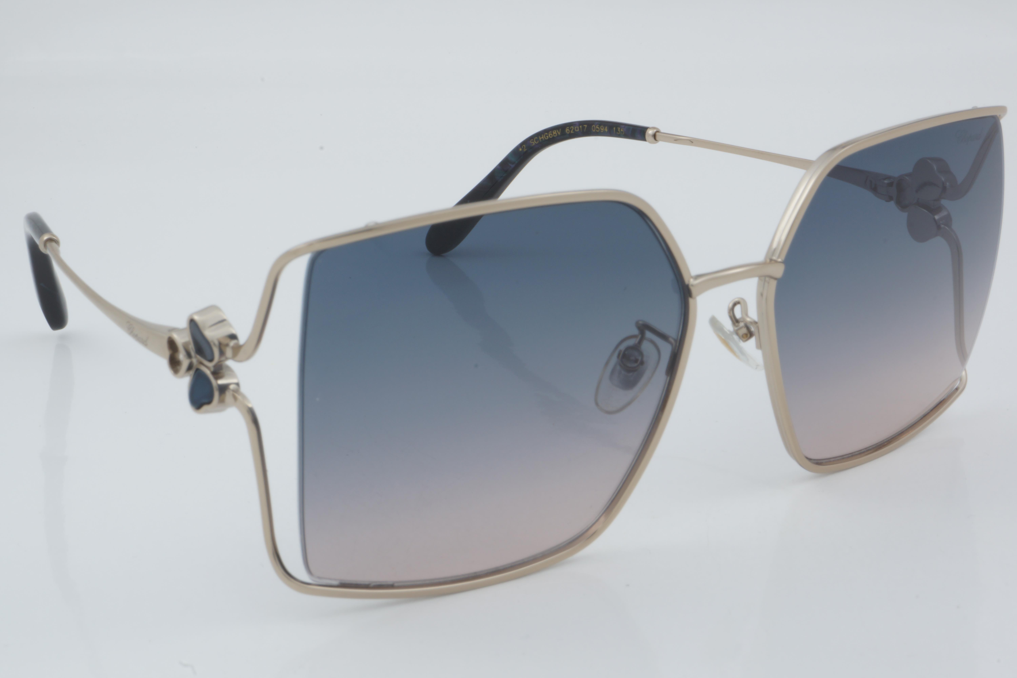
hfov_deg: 27.0
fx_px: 2119
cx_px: 508
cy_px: 339
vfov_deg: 18.2
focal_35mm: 75
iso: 100
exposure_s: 1/3
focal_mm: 50
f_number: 32
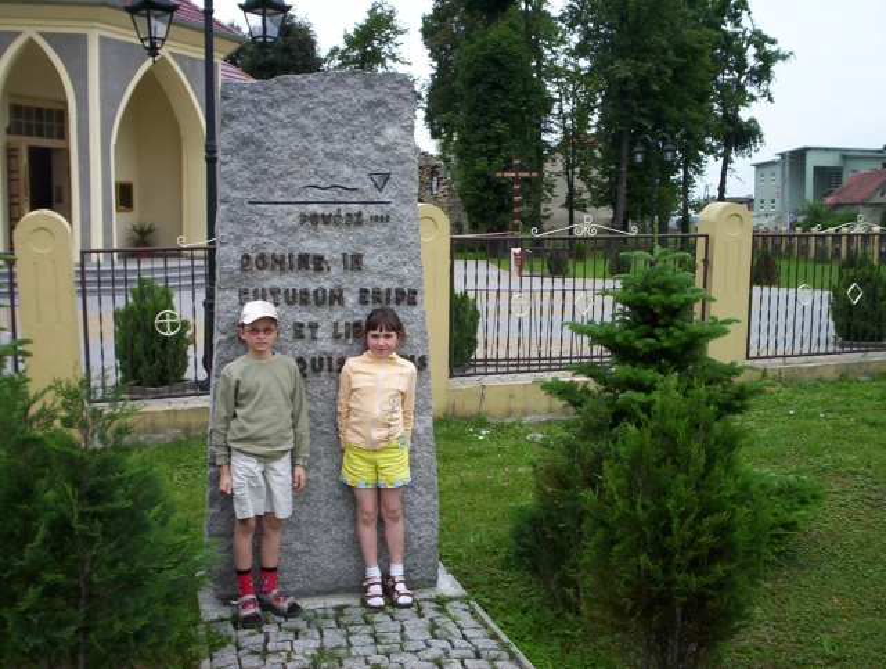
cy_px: 334
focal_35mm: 38
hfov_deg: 48.9
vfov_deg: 37.9
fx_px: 975
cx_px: 443
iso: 100
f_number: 4.5
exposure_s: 1/351
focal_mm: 4.99
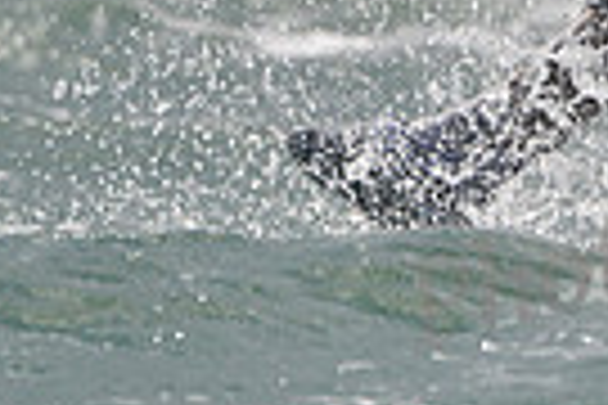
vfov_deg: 0.8
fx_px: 28928
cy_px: -65
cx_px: 1279
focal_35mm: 1713
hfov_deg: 1.2
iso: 280
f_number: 5.6
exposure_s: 1/2500
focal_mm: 400
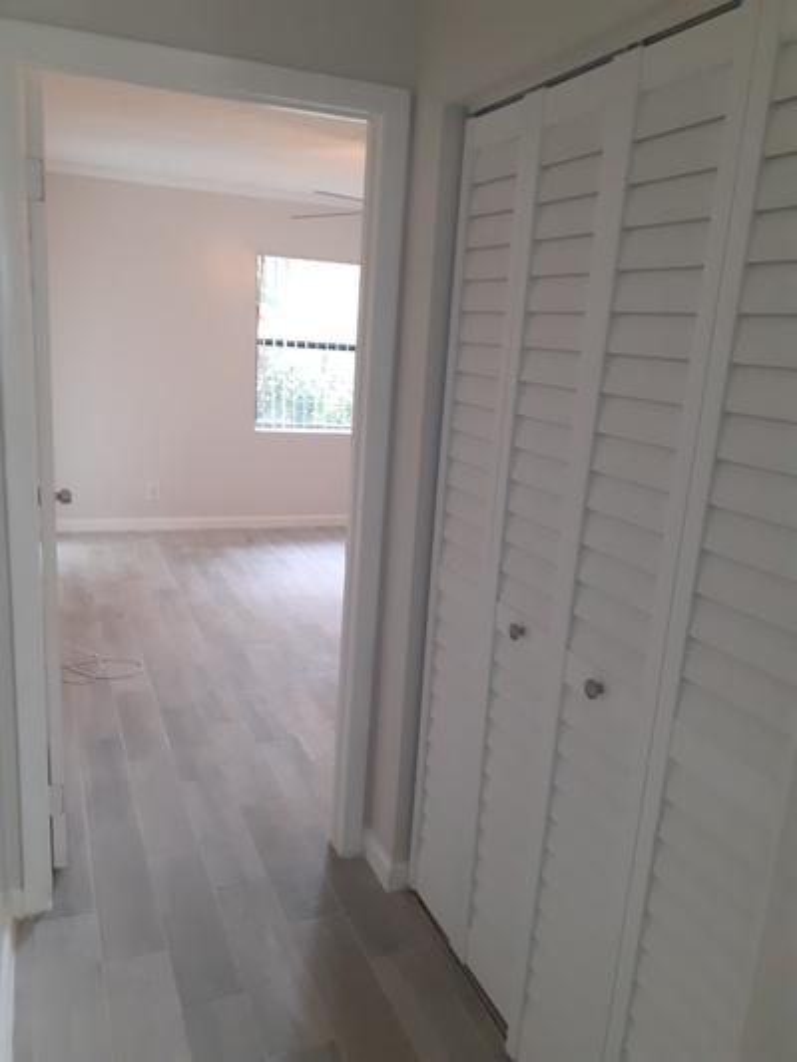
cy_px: 531
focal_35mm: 27
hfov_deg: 51.4
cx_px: 398
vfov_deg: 65.3
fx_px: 829
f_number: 1.9
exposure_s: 1/60
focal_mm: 3.6
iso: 200
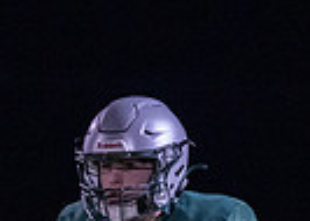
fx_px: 7959
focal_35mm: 904
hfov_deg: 2.2
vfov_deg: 1.6
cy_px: 280
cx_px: 201
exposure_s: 1/1000
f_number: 2.8
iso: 2000
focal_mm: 142
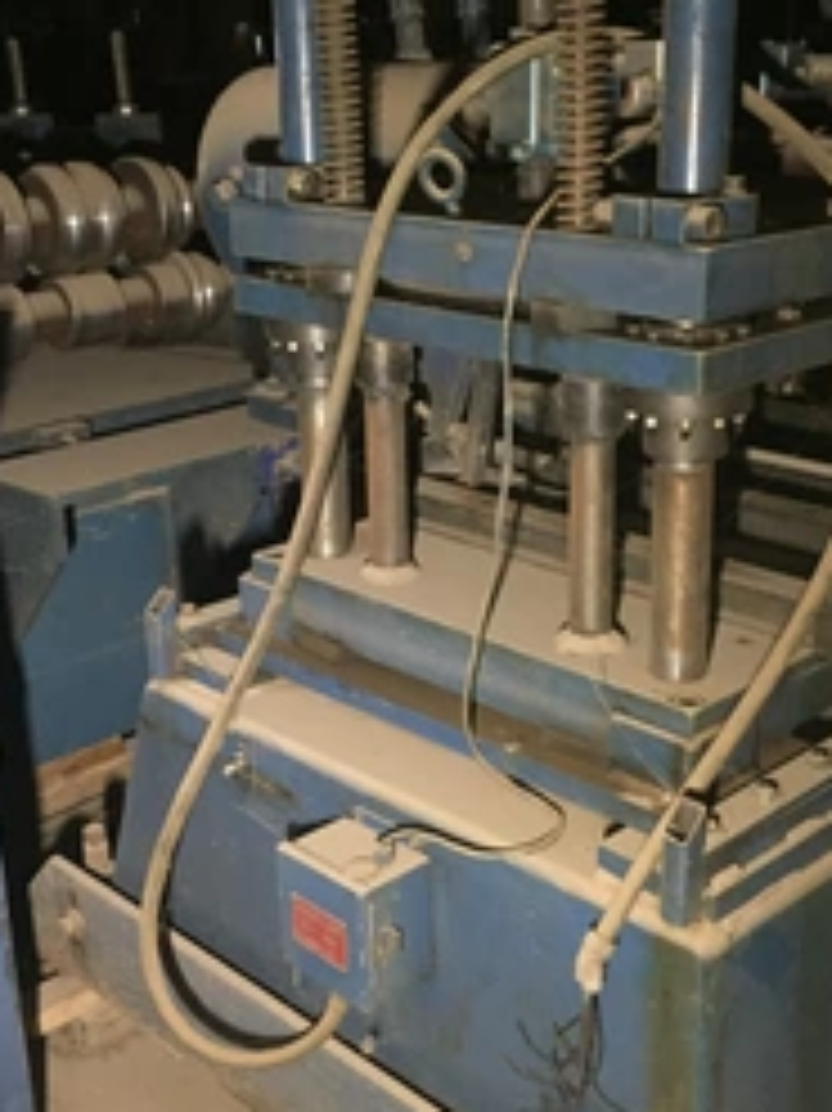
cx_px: 472
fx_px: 1508
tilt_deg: -18.4
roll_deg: +1.2
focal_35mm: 47
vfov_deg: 40.4
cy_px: 540
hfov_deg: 30.8
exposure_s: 1/15
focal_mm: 4.15
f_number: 2.2
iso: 320
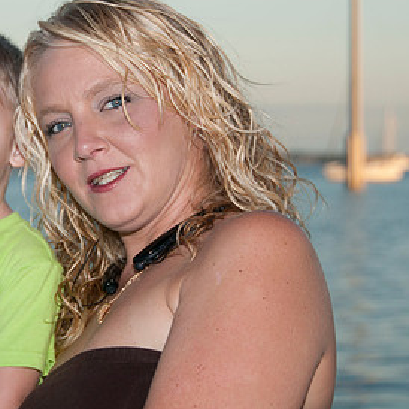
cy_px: 160
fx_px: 2232
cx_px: 63
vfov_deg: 10.5
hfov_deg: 10.4
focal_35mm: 167
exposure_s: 1/250
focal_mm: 62
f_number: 5.6
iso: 100
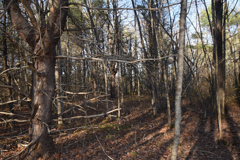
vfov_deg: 43.6
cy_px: 80
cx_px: 120
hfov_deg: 61.9
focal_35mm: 30
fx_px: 200
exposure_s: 1/125
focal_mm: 20
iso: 180
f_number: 5.6
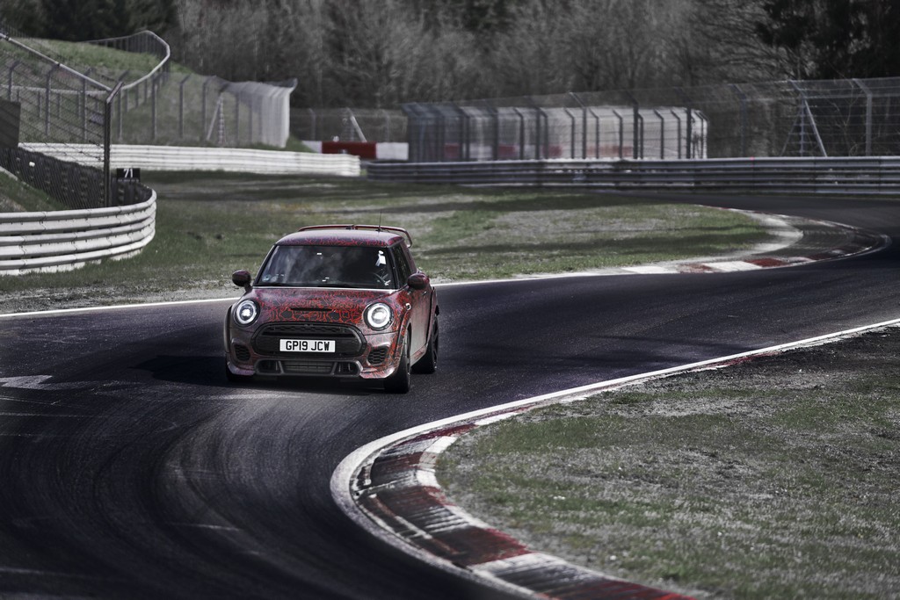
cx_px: 450
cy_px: 300
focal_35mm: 200
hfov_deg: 10.3
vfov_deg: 6.9
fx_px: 5000
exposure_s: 1/3200
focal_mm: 200
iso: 1000
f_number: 3.2
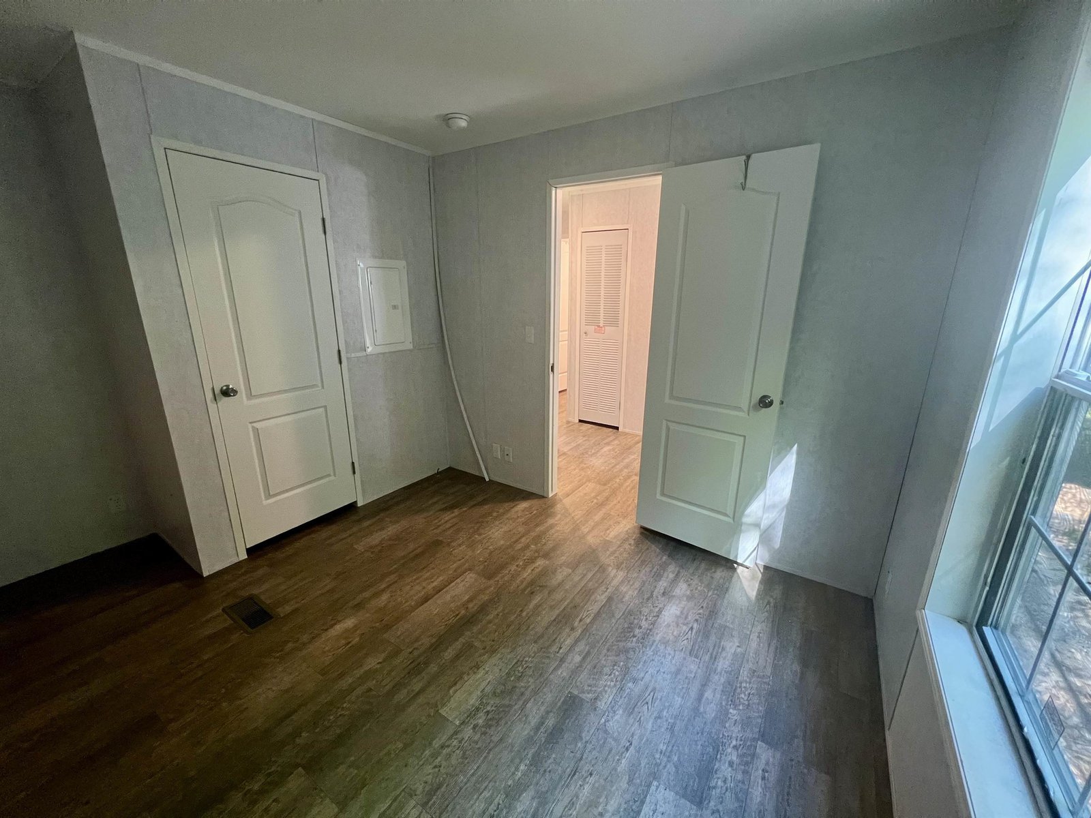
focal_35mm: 13
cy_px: 409
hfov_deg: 106.2
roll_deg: -0.3
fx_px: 410
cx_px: 546
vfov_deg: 89.9
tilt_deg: -15.8
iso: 500
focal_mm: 1.57
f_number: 1.8
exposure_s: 1/60
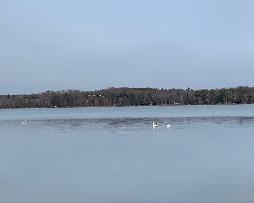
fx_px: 594
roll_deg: +1.6
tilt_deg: -1.8
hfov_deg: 24.1
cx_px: 145
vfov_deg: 19.4
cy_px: 119
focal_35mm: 79
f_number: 1.8
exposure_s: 1/651
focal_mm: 4.25
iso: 25
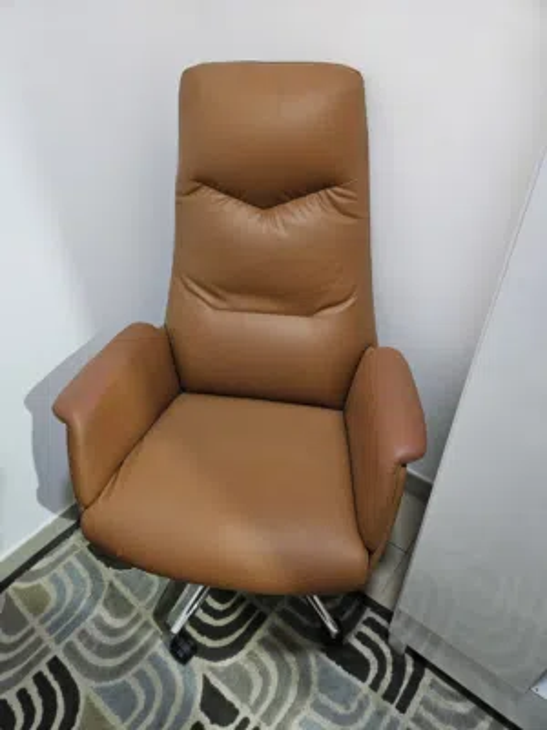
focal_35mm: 23
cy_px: 365
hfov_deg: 58.9
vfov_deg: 73.9
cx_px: 274
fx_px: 485
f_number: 1.8
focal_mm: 5.4
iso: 800
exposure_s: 1/50
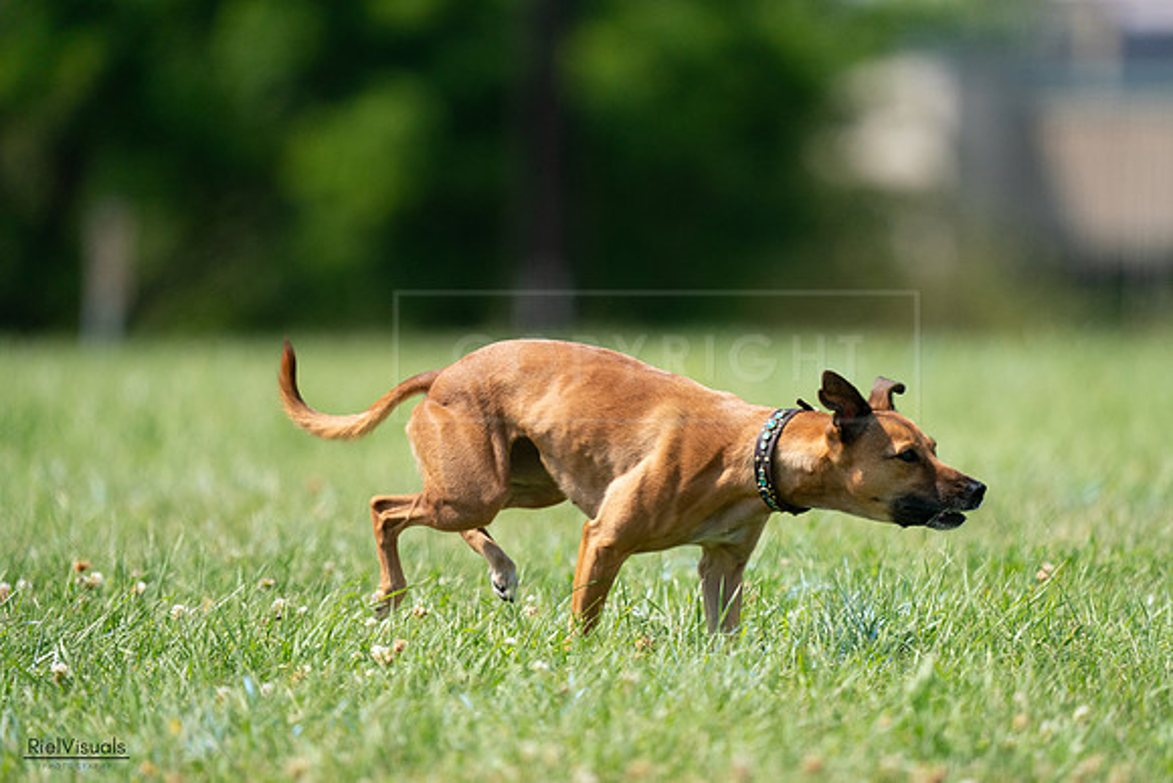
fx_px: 18772
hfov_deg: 3.6
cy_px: 392
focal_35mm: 576
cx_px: 586
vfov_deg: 2.4
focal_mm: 576
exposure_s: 1/4000
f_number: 6.3
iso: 1600
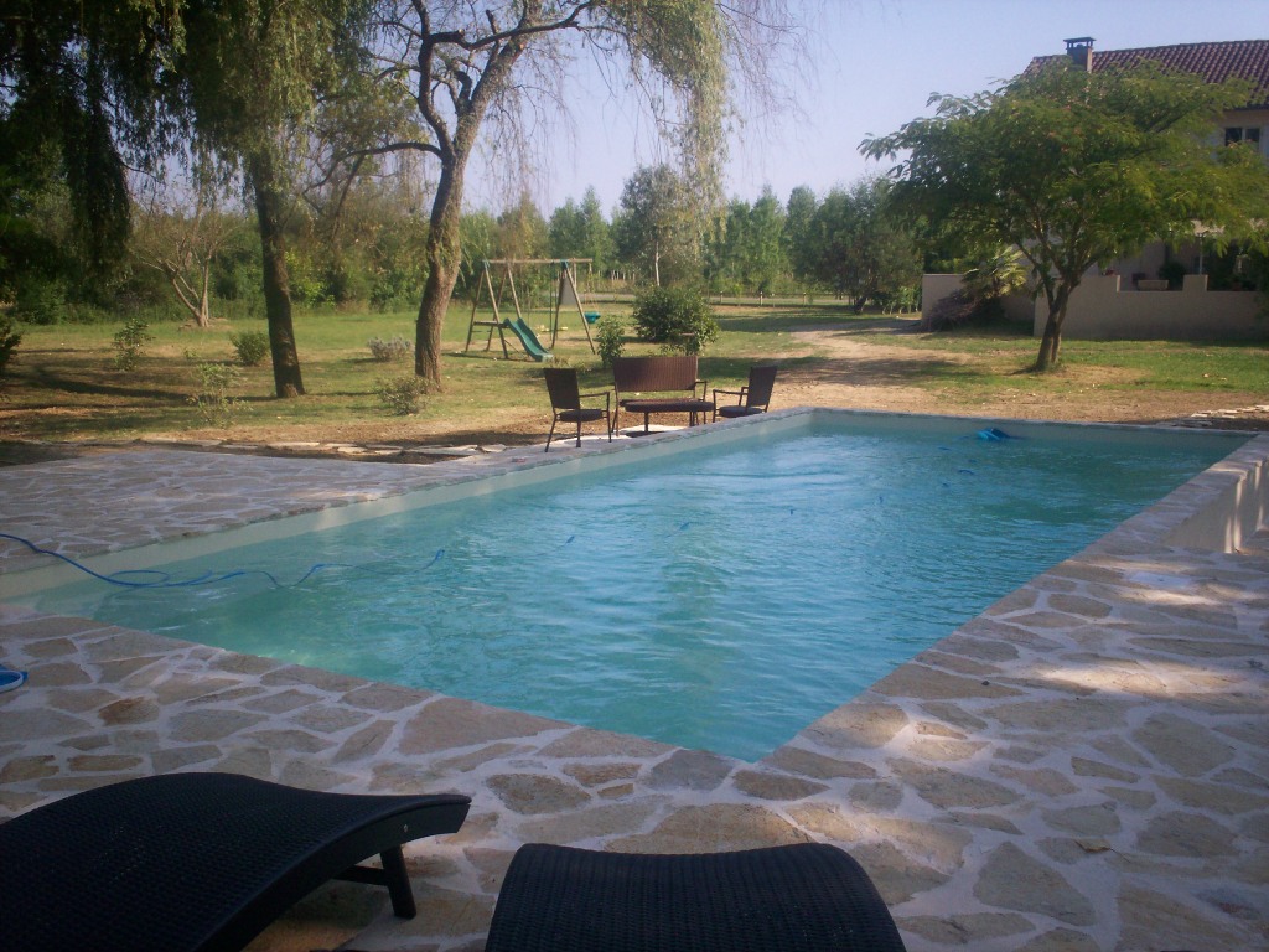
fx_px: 1320
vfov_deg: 39.7
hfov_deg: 51.4
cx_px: 634
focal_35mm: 36
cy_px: 476
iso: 100
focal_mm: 6
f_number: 4.5
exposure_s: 1/401
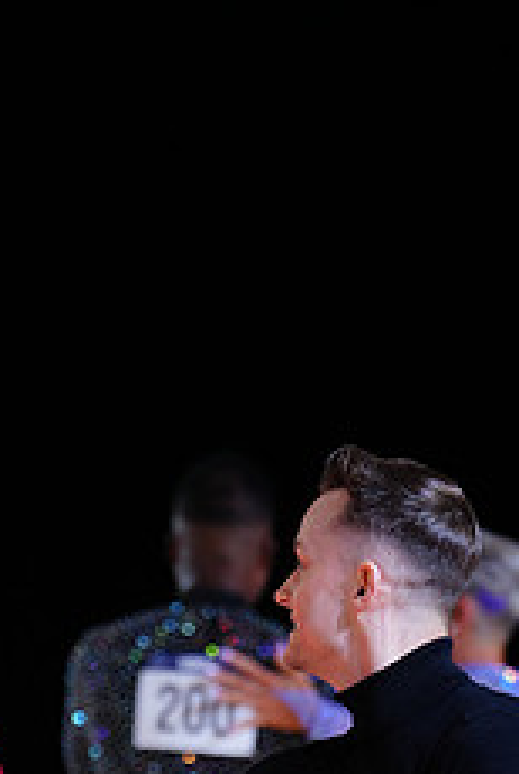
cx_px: 174
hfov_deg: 3.2
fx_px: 9400
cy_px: 966
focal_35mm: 436
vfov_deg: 4.7
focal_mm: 173
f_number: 2.8
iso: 500
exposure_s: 1/400
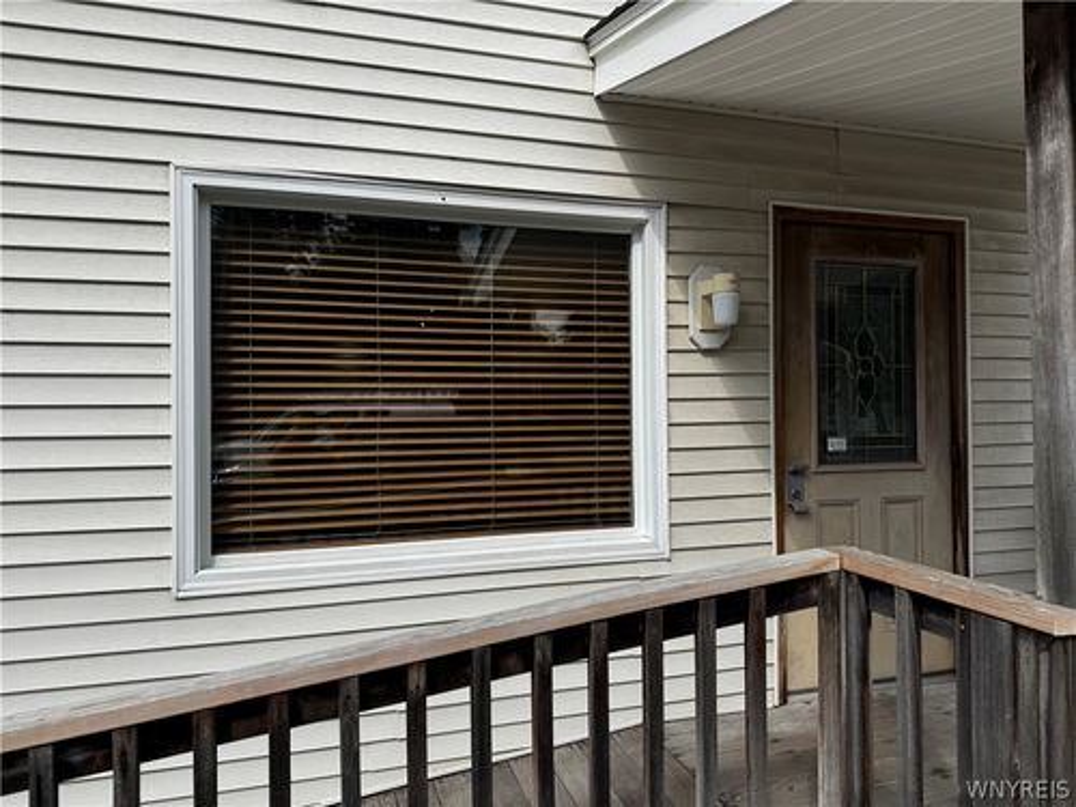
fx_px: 746
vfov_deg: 56.8
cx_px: 538
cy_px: 404
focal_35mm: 24
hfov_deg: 71.6
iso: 80
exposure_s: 1/3096
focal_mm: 6.76
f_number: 1.78
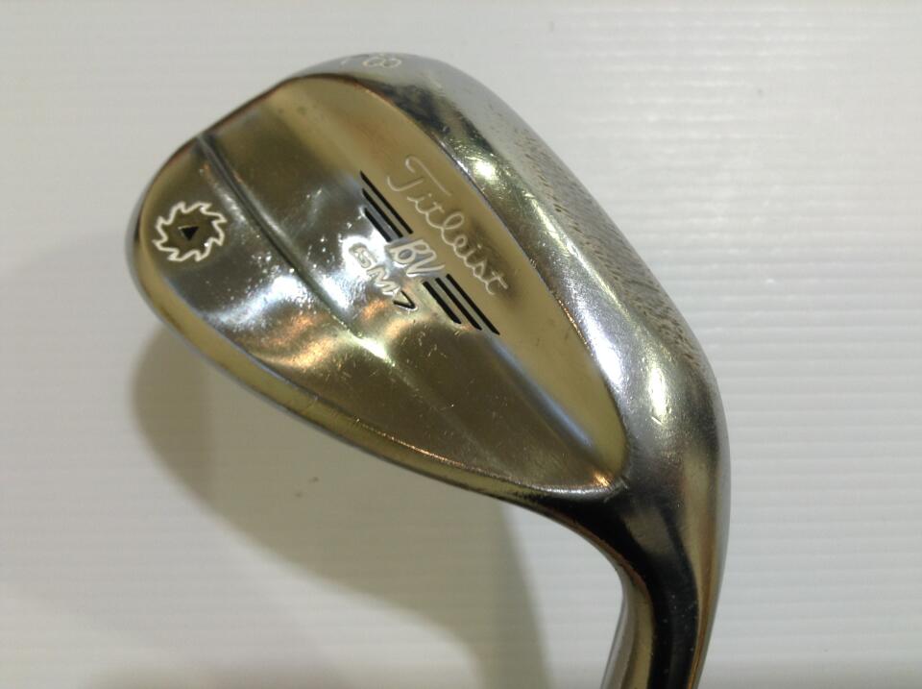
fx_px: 878
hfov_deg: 55.4
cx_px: 461
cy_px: 344
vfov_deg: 42.8
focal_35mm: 33
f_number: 2.4
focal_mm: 3.3
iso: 25
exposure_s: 1/24
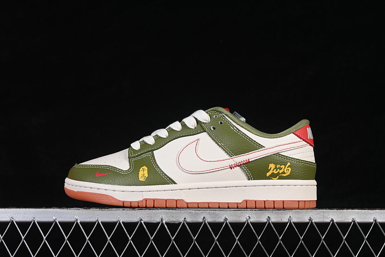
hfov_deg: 27.0
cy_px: 128
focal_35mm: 75
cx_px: 192
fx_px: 802
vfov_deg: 18.2
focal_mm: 50
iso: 160
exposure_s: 1/80
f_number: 8
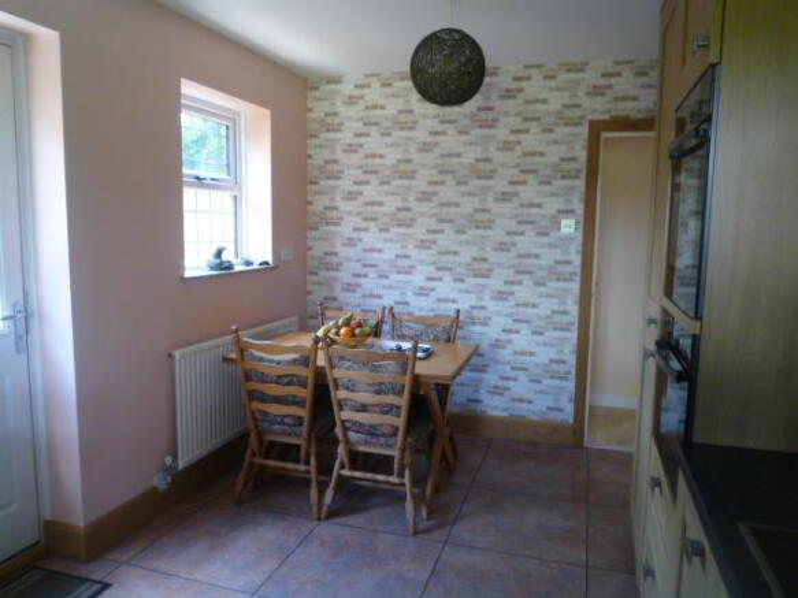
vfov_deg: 54.9
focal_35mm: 25
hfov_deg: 69.4
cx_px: 399
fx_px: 576
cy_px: 299
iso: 200
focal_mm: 4.4
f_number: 2.8
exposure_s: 1/30
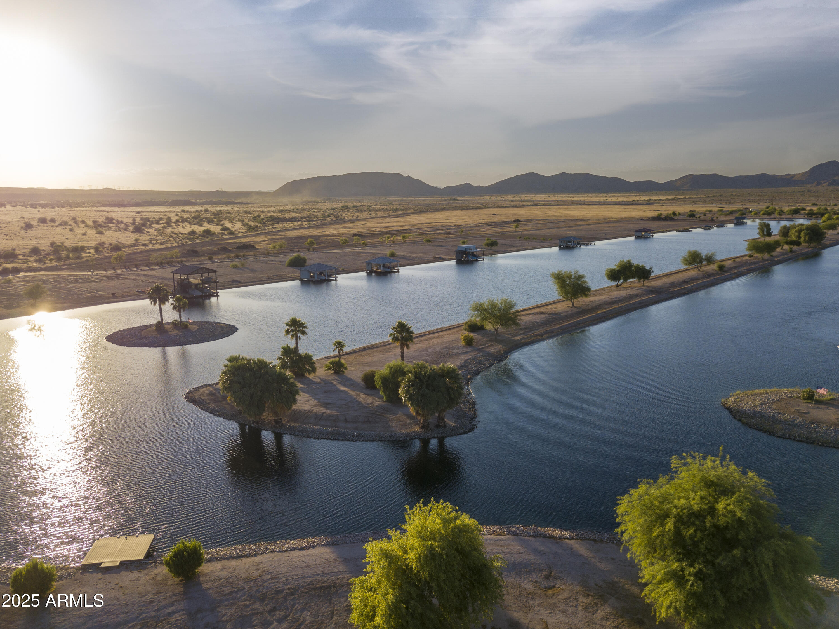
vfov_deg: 53.0
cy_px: 314
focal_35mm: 26
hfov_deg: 67.3
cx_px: 420
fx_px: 630
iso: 100
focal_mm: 4.73
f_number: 2.2
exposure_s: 1/1500
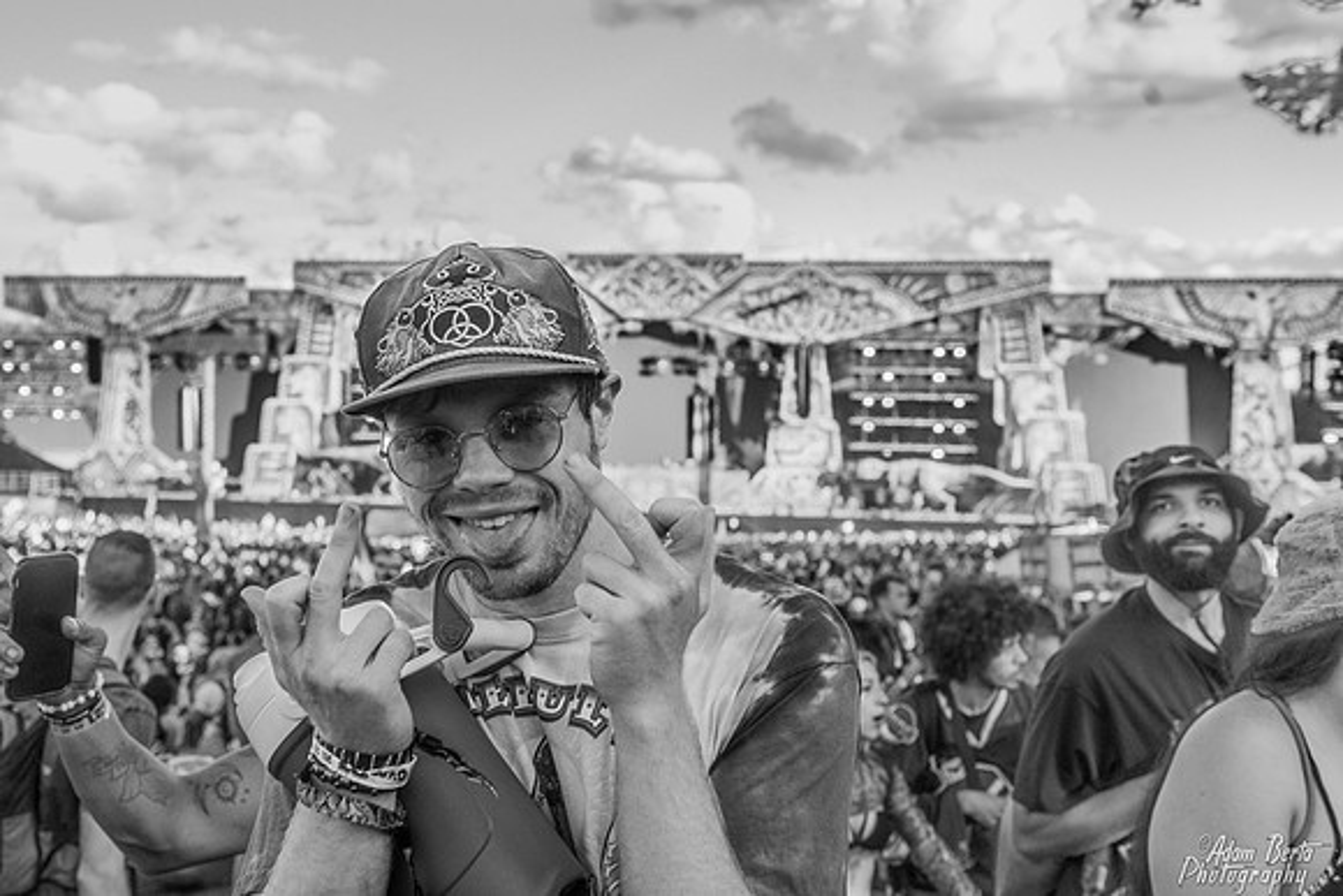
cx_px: 555
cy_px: 372
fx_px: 1929
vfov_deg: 26.1
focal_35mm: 52
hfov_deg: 38.3
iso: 2800
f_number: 5.6
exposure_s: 1/500
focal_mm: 44
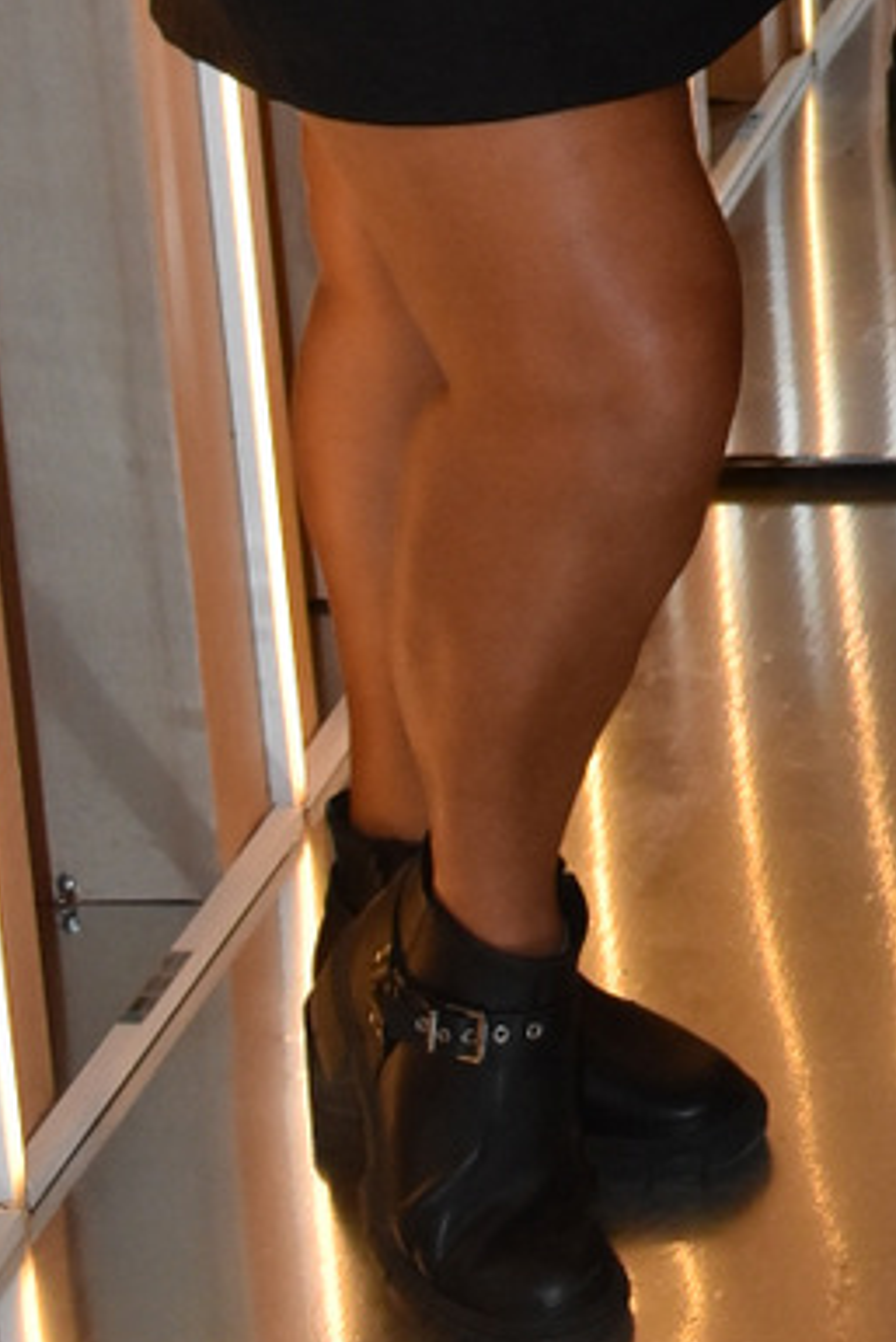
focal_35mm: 120
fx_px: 4476
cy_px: -523
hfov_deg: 10.7
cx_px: 1607
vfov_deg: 16.0
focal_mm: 22
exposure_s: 1/250
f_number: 6.3
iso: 1600
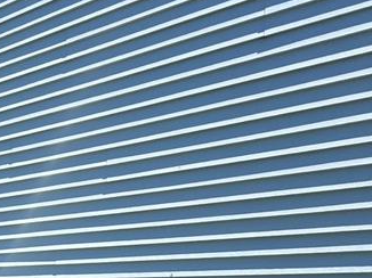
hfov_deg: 34.9
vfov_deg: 29.0
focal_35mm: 44
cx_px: -66
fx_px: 472
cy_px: 321
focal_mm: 2.22
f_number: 2.2
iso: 50
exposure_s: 1/1160
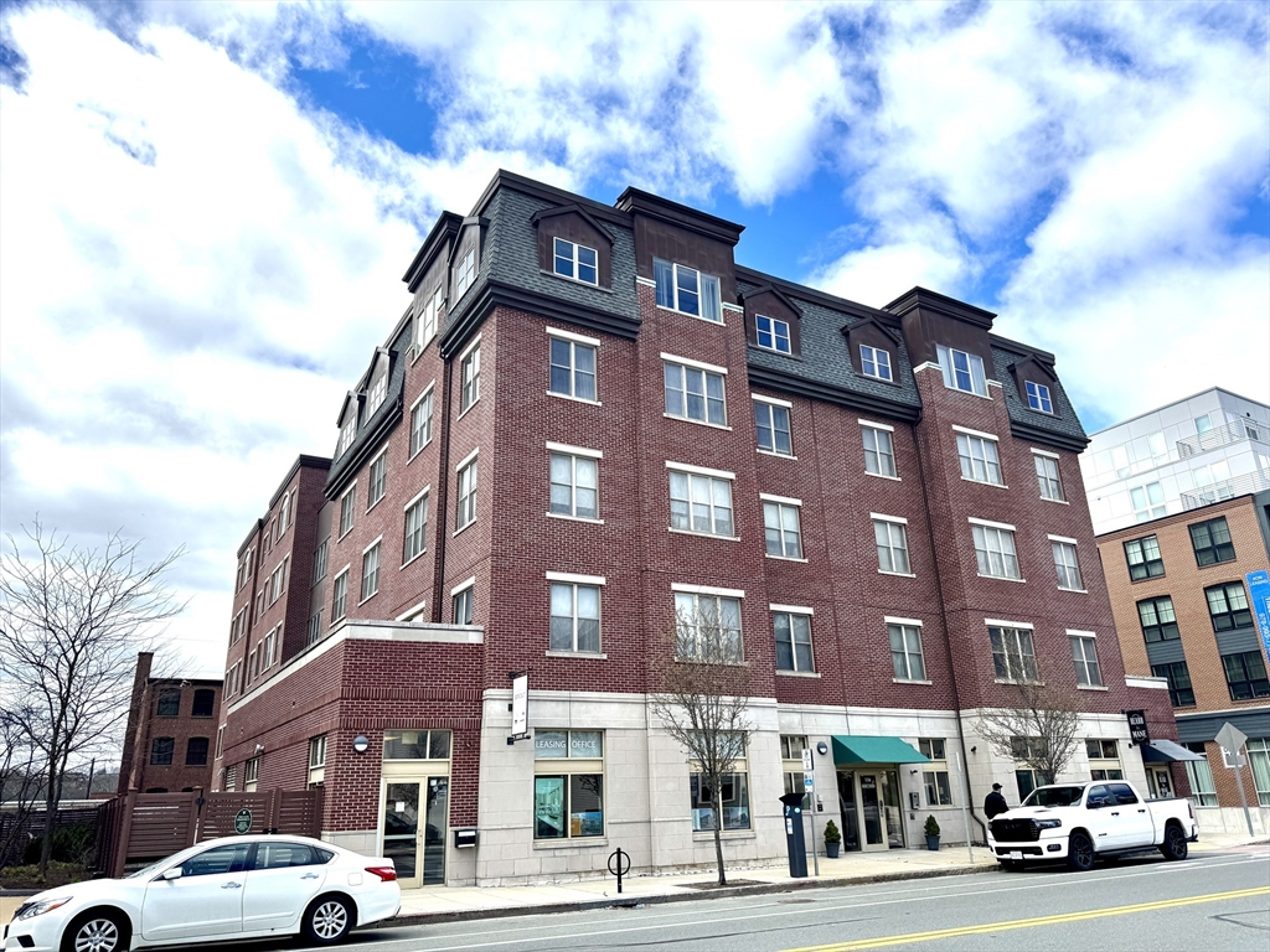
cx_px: 635
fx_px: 881
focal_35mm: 24
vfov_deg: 56.8
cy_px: 476
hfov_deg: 71.6
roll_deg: +0.2
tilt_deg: +19.3
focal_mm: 6.76
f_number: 1.78
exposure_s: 1/6410
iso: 80
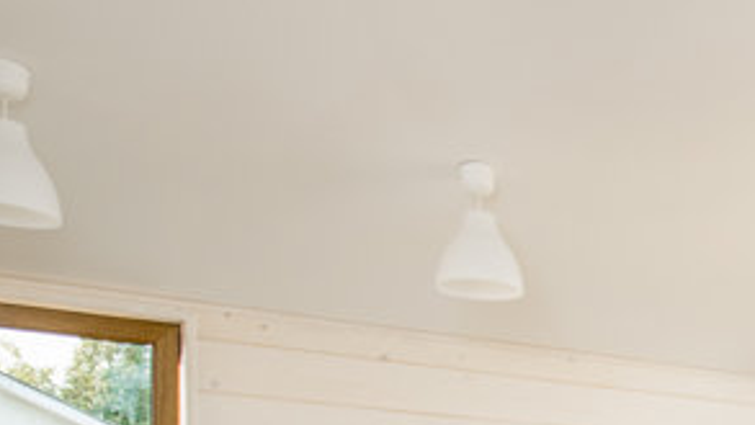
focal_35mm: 73
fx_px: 1462
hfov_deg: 23.6
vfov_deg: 15.1
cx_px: 1108
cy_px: 677
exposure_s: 1/160
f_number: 2.8
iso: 500
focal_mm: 17
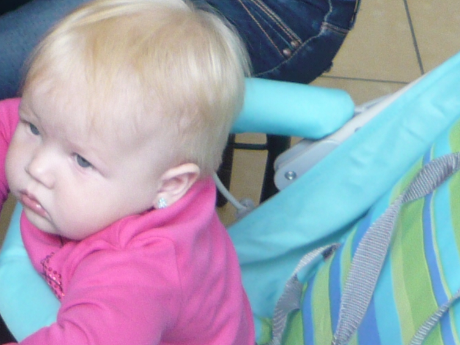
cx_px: -419
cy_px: -399
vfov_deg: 9.5
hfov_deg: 12.4
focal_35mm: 143
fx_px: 1901
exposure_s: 1/30
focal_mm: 5.5
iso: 125
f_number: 2.8
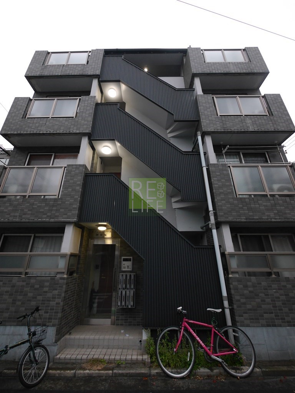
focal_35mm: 14
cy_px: 196
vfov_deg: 102.1
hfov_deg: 85.7
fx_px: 159
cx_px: 148
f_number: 4
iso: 1000
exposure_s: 1/60
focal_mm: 7
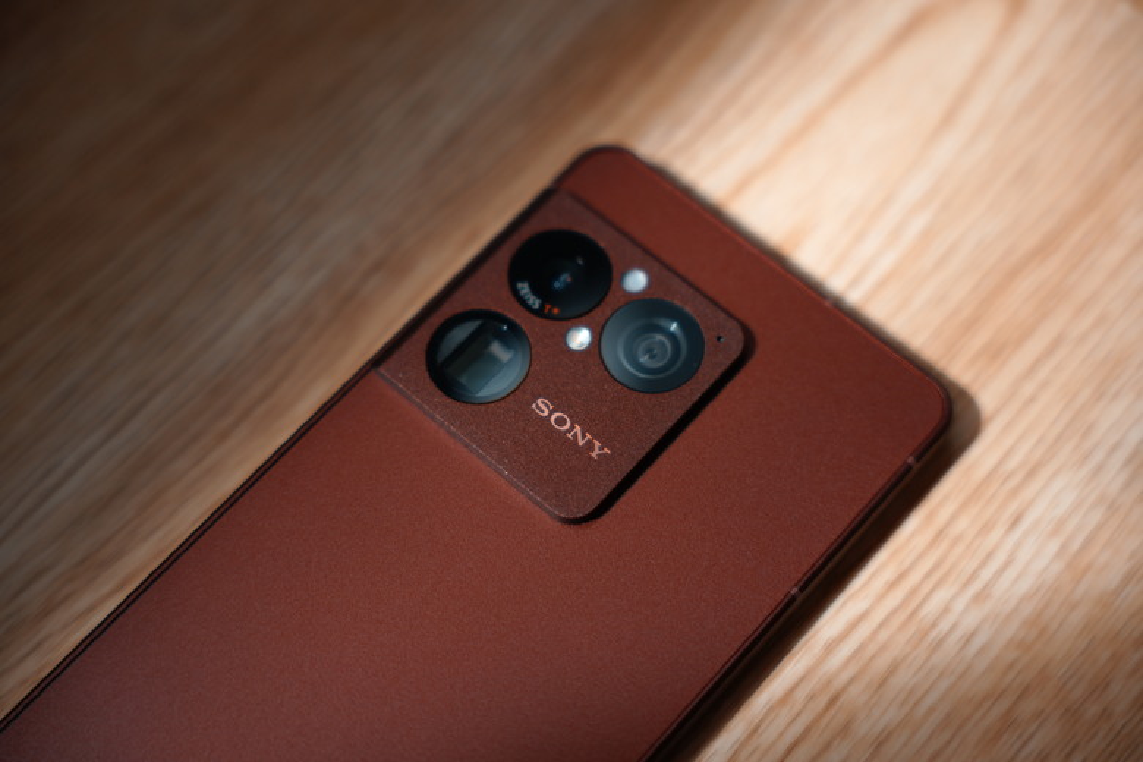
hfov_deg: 28.8
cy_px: 381
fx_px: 2222
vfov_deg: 19.5
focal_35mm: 70
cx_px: 572
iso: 800
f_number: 2.8
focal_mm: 70
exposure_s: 1/100
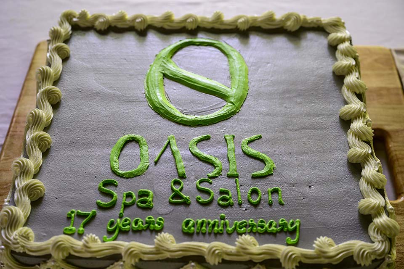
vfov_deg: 24.6
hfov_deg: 36.2
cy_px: 134
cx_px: 202
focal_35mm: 55
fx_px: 617
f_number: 4.5
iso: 560
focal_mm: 55
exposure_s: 1/200
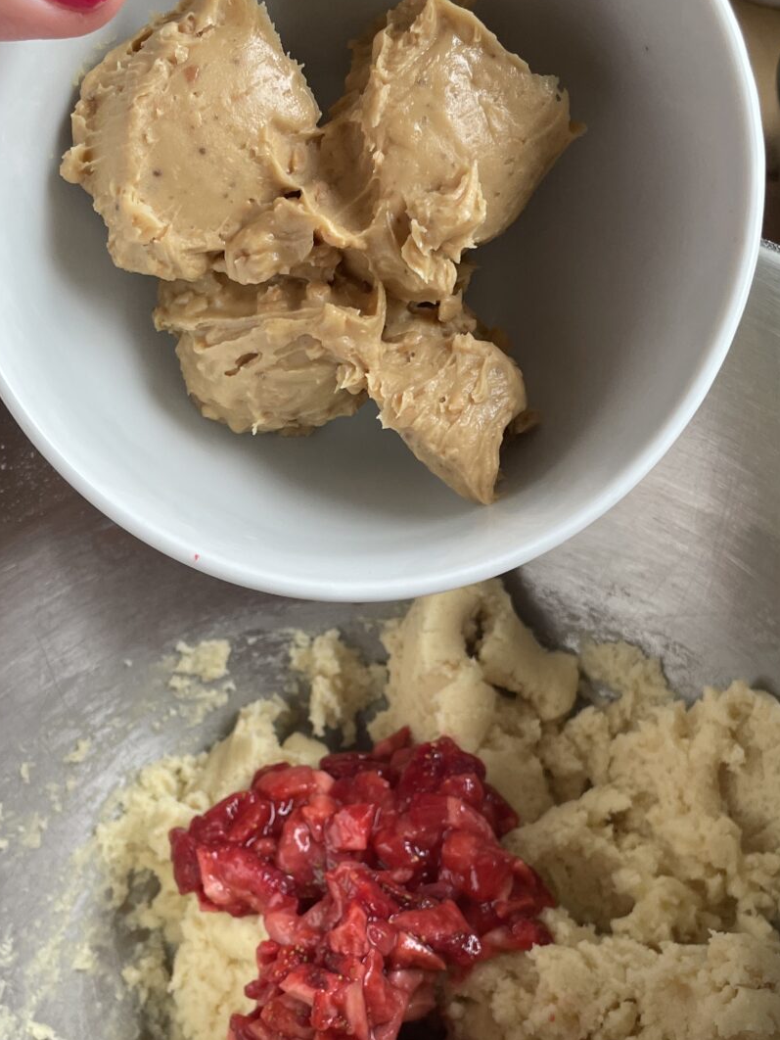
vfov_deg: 40.1
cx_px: 367
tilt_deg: -46.0
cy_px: 660
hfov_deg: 30.9
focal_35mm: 47
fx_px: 1411
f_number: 1.6
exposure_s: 1/121
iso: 100
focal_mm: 4.2
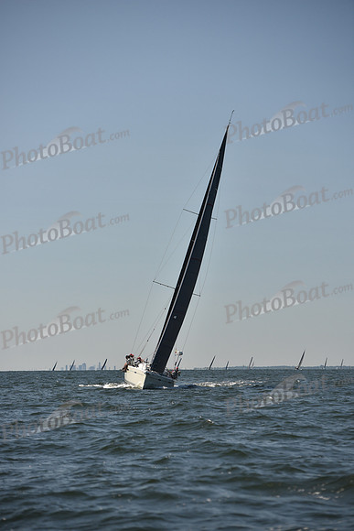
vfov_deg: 16.4
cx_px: 177
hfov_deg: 11.0
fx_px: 1843
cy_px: 266
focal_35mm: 125
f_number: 3.5
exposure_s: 1/1600
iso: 250
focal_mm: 125
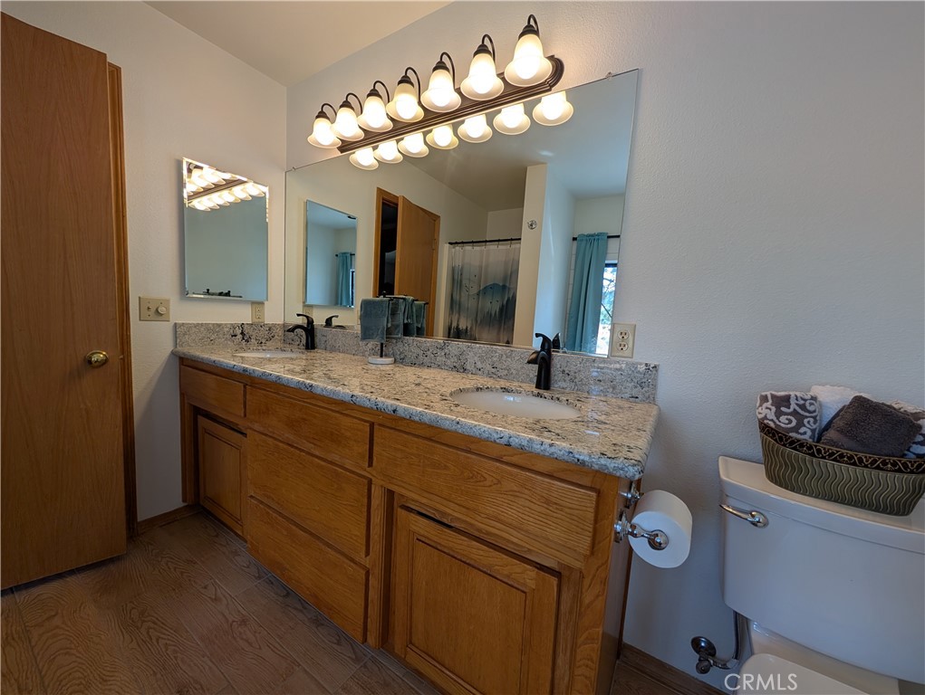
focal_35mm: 12
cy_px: 348
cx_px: 462
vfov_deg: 94.6
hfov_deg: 110.5
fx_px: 321
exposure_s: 1/164
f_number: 1.7
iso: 47
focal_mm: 2.02
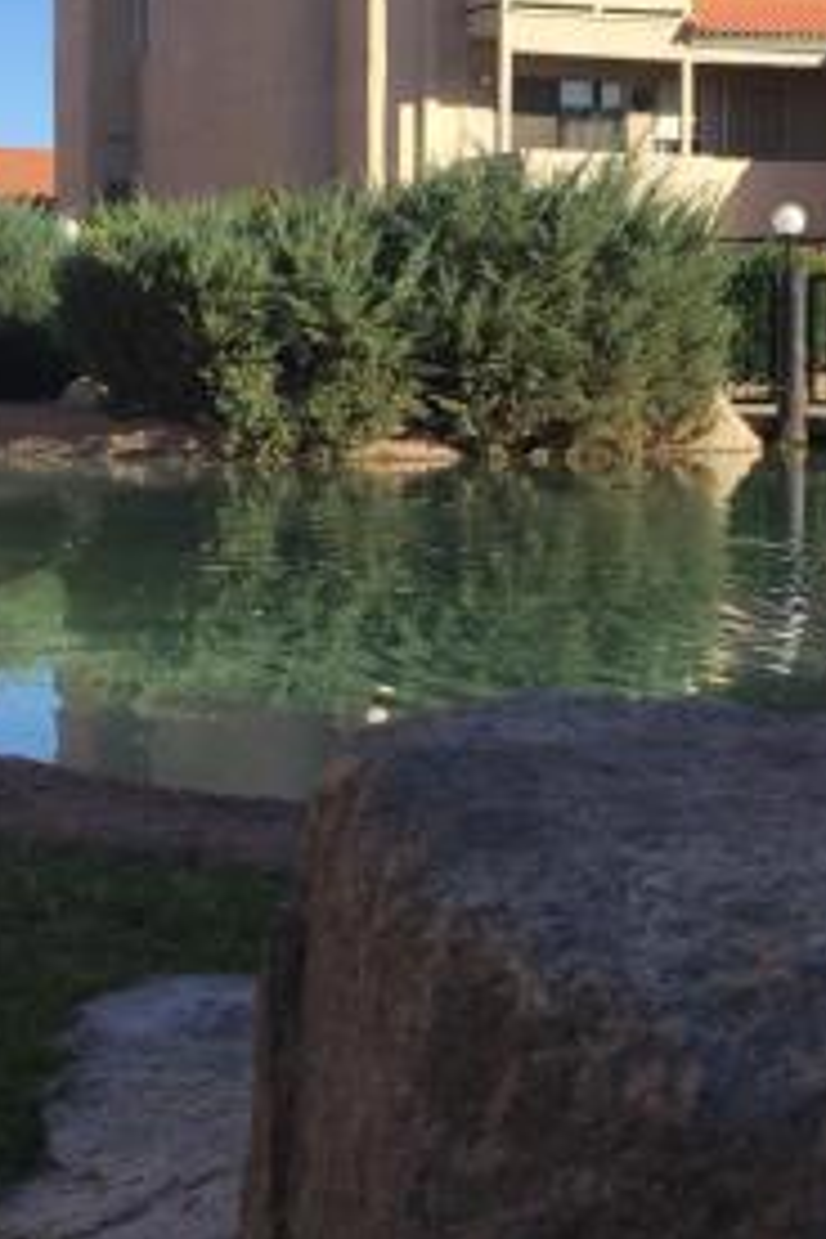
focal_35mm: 70
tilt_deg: -3.2
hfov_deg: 19.4
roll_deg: -0.8
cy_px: 543
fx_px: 2409
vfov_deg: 28.8
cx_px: 539
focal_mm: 4.15
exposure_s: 1/1412
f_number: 2.2
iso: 32
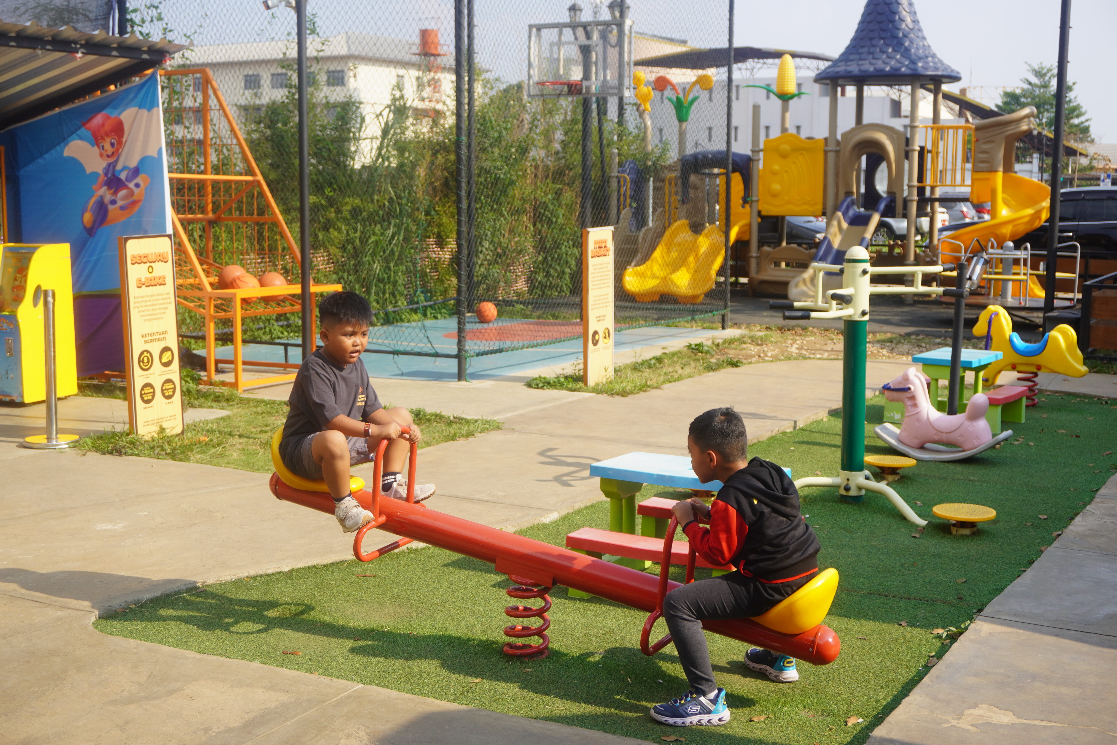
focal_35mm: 45
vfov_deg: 29.9
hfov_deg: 43.6
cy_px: 372
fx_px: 1396
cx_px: 558
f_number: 5.6
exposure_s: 1/320
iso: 100
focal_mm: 30
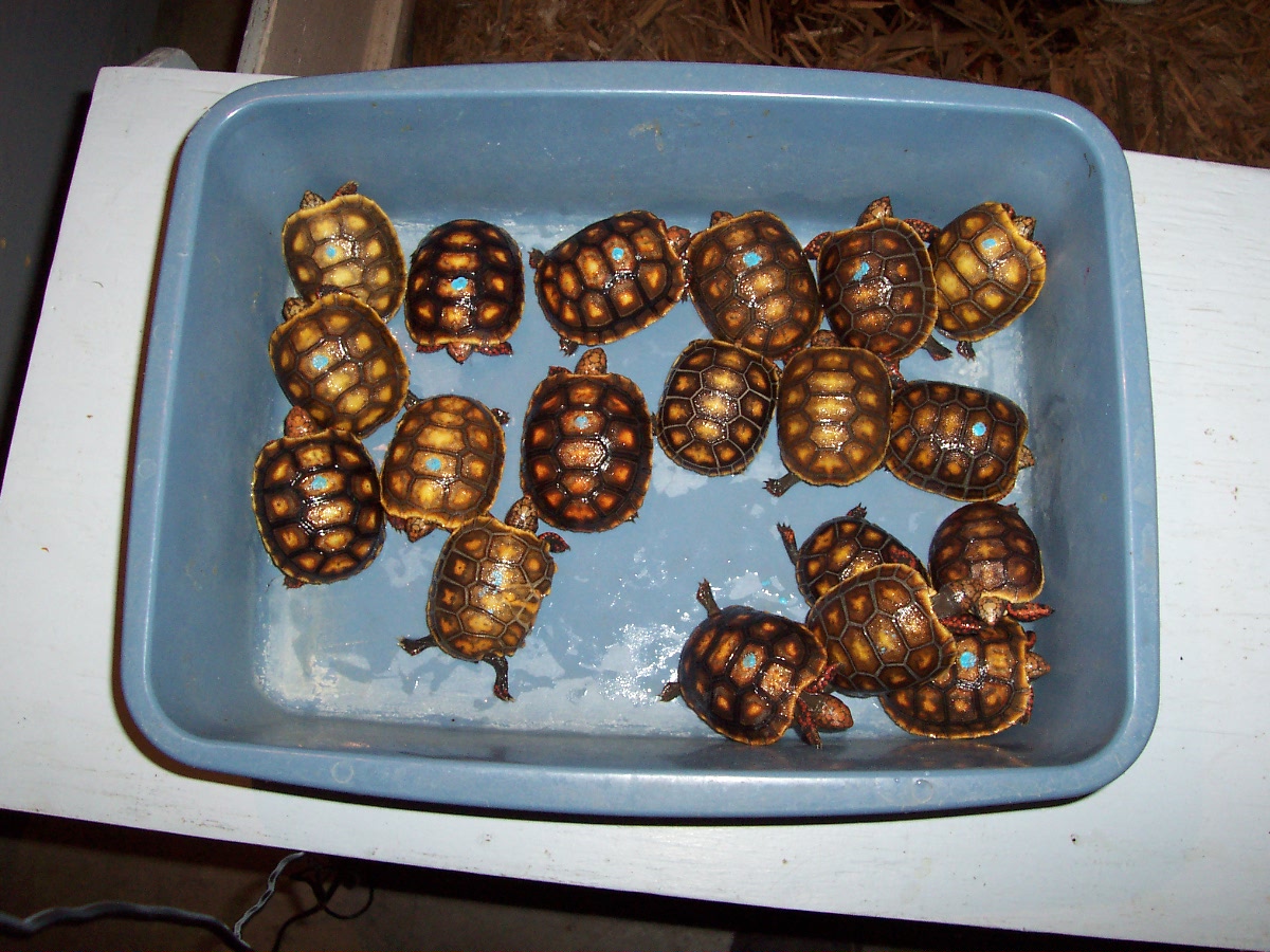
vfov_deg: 38.7
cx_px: 635
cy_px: 476
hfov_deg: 50.1
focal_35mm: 37
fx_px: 1357
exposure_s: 1/60
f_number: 2.8
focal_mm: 5.6
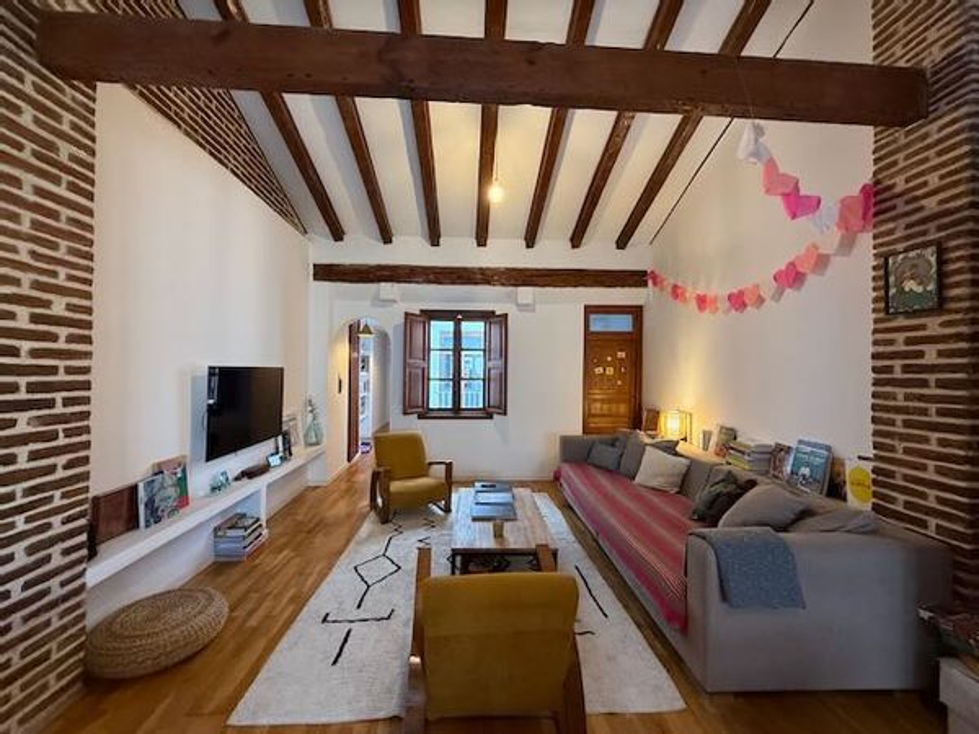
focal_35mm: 14
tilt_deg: +1.7
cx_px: 490
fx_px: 396
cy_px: 367
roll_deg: -0.8
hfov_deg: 102.1
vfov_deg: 85.7
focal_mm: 2.22
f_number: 2.2
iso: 400
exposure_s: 1/99
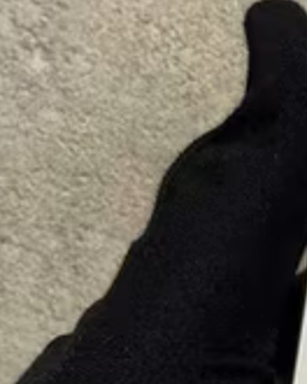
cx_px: 502
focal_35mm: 182
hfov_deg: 8.3
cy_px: 298
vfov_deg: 10.6
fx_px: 2067
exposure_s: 1/50
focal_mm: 6.76
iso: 50
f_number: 1.78
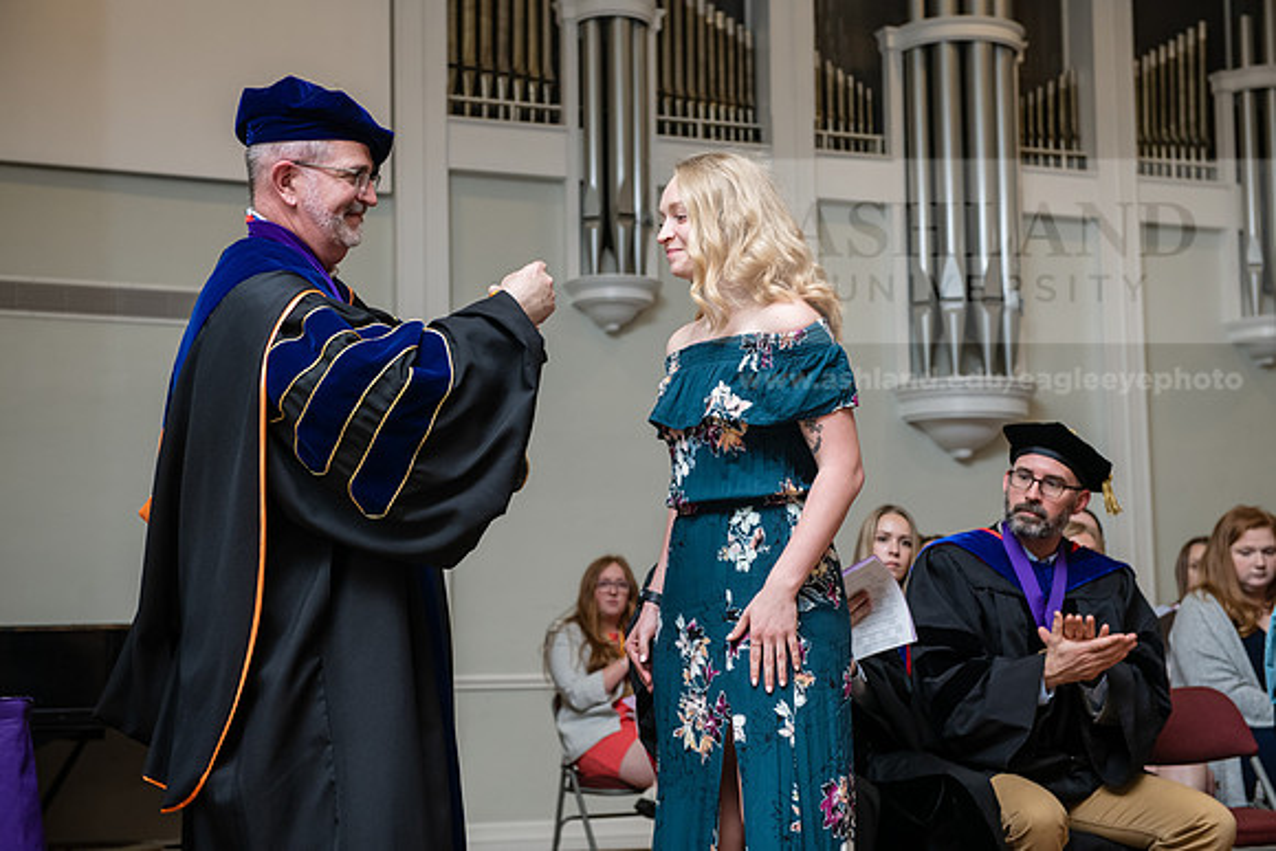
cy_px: 426
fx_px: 2127
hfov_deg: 33.4
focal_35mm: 60
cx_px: 638
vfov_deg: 22.6
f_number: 4.5
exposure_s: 1/200
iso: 1600
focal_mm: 60
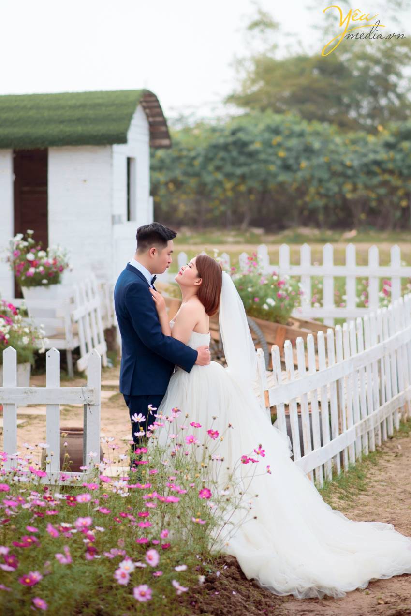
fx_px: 1454
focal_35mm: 85
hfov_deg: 16.1
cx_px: 206
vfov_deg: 23.9
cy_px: 308
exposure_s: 1/1250
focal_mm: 85
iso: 100
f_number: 2.2
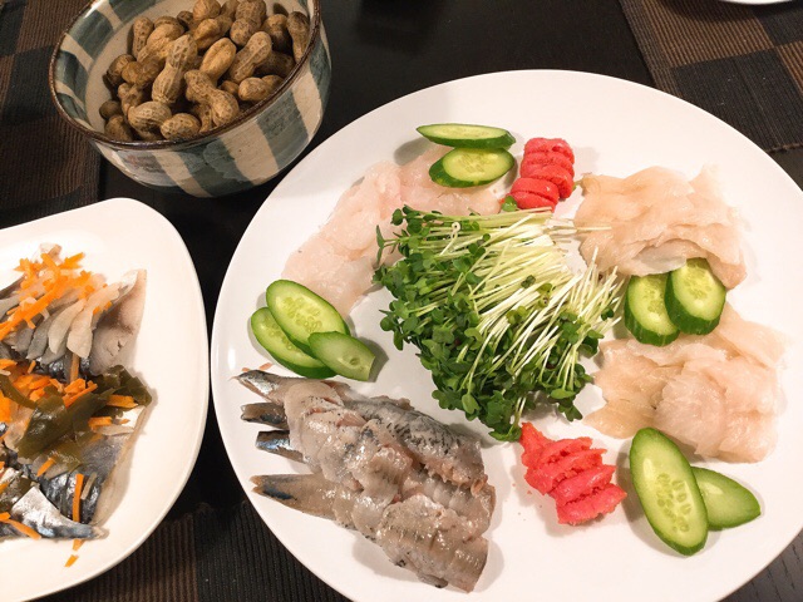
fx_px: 719
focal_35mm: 31
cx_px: 402
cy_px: 301
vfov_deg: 45.4
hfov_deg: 58.4
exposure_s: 1/30
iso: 64
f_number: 2.4
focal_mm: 3.3
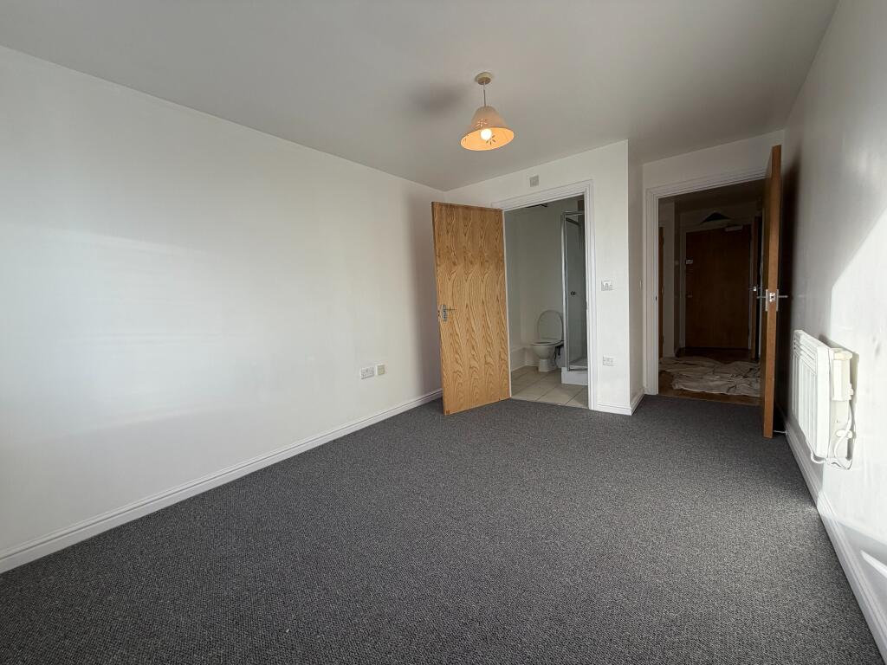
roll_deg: +3.4
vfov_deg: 85.7
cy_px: 332
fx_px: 359
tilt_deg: -4.4
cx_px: 444
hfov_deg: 102.1
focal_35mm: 14
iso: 50
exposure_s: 1/198
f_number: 2.2
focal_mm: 2.22
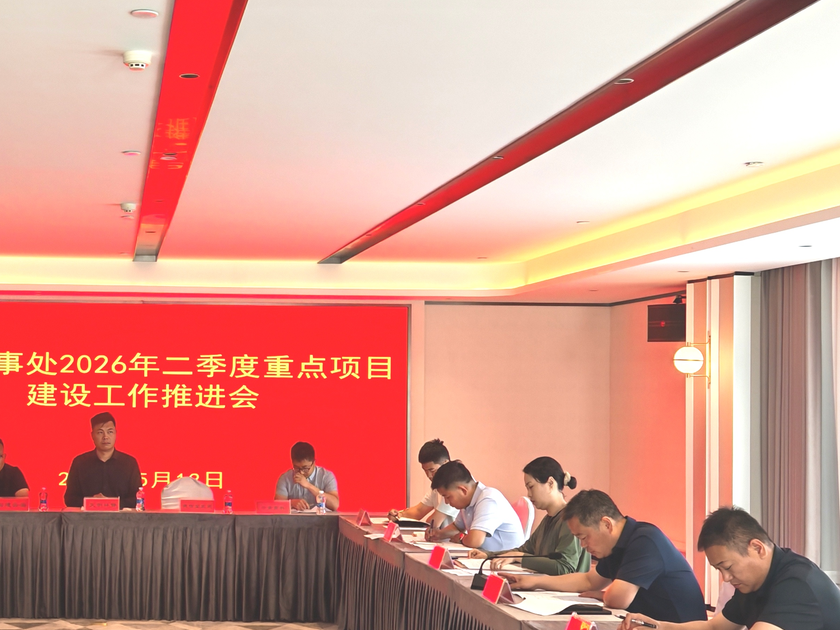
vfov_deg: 22.6
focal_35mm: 65
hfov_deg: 29.0
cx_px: 143
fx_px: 1577
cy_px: 364
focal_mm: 6.67
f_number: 1.9
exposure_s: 1/60
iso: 125
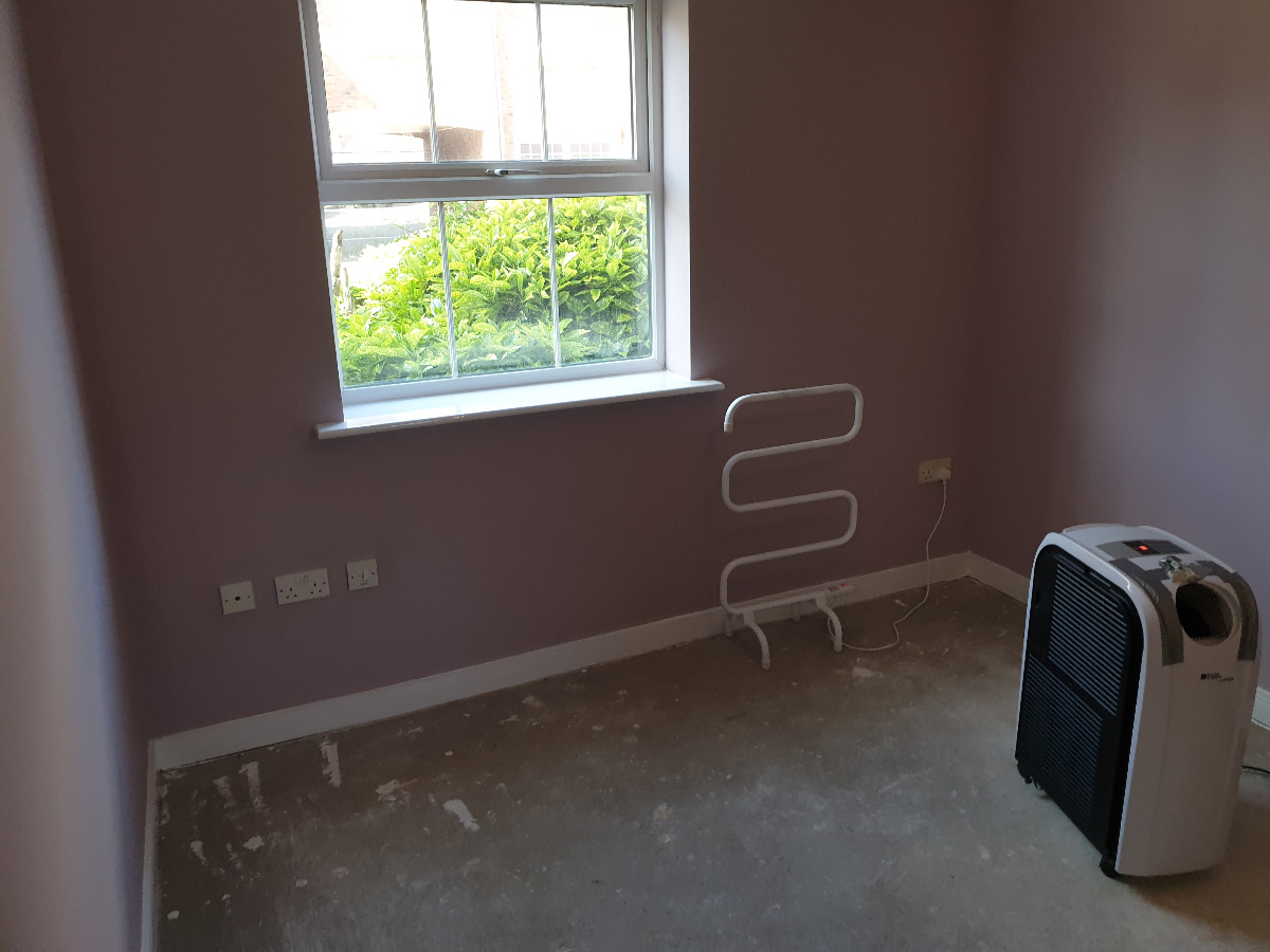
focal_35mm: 26
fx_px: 954
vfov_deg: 53.1
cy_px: 476
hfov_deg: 67.3
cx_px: 635
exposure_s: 1/100
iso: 125
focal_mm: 4.3
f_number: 2.4
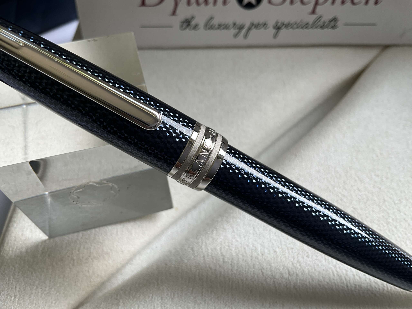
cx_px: 206
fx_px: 345
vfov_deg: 48.2
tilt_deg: -56.5
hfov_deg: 61.7
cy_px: 154
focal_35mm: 29
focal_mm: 3
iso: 16
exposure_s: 1/122
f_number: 1.8
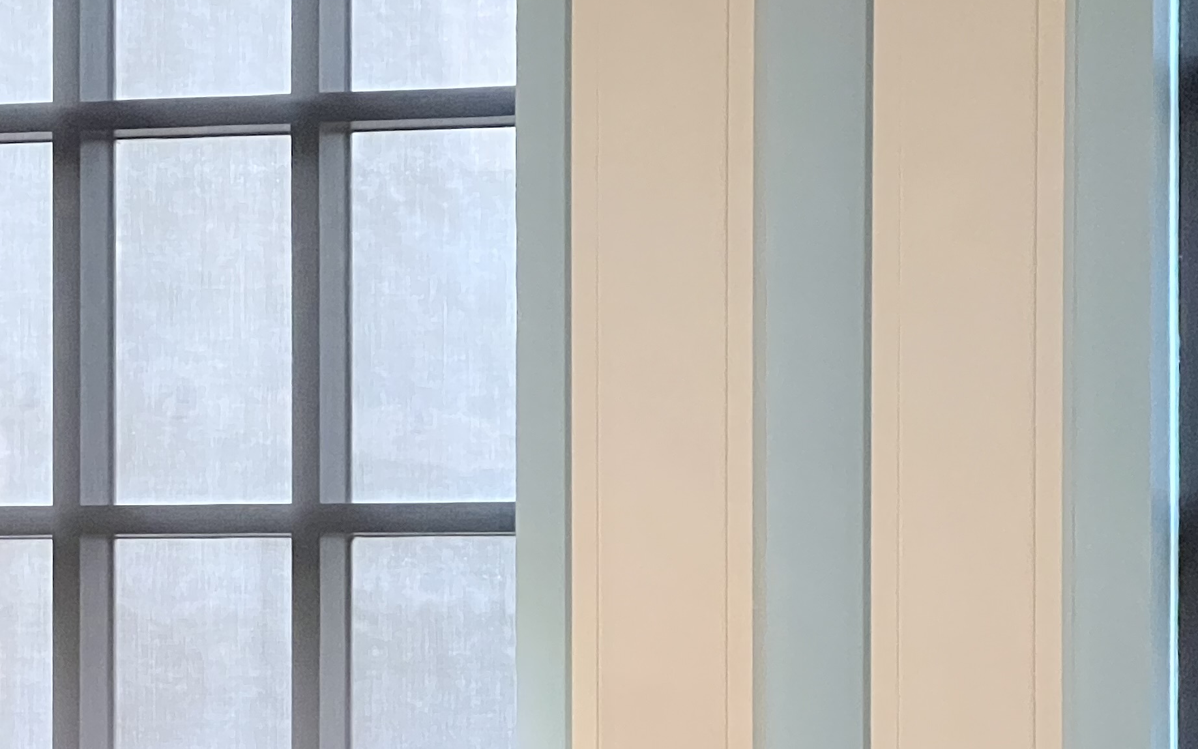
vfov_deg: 7.3
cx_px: -32
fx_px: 5845
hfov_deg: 11.6
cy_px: 705
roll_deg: +0.4
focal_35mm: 179
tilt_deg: +1.2
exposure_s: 1/60
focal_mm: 9
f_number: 2.8
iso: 640
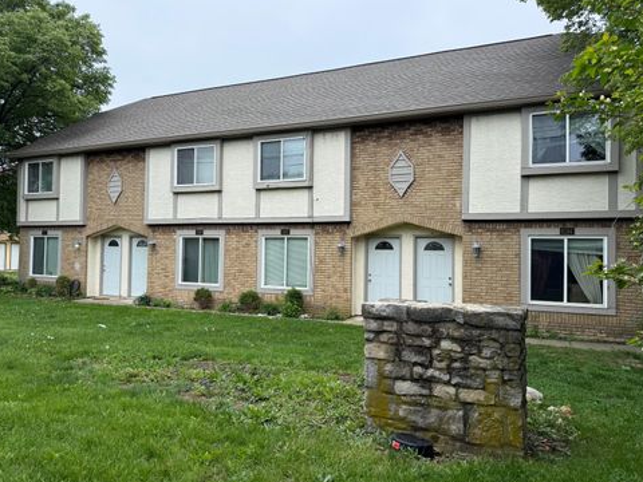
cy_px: 239
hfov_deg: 69.4
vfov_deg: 54.9
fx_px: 464
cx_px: 327
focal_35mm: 25
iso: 100
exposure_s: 1/1689
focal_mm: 6.76
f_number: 1.78
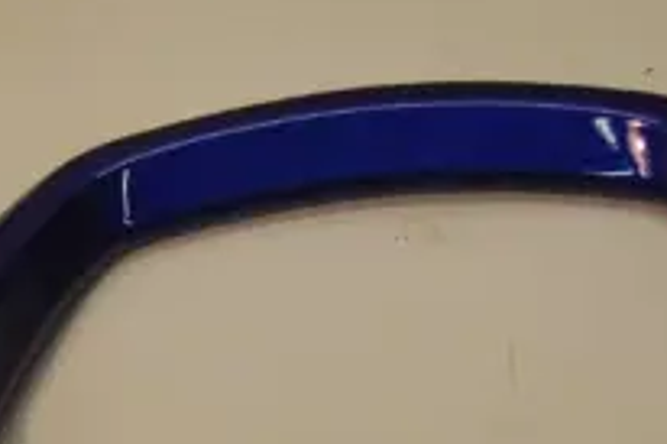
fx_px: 2925
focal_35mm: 158
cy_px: 470
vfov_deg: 8.6
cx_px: 380
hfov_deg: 13.0
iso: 400
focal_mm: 40
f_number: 5.6
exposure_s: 1/125
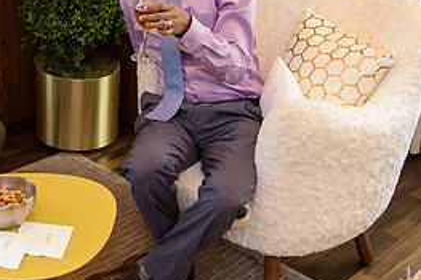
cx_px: 88
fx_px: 748
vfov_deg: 20.6
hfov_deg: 30.7
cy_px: 9
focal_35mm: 64
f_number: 3.2
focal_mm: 29
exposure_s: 1/125
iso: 1600
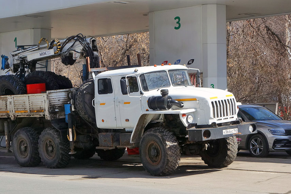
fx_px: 695
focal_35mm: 86
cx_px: 125
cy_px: 64
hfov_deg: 23.6
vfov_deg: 15.8
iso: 125
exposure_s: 1/400
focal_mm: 22.49
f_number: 5.6
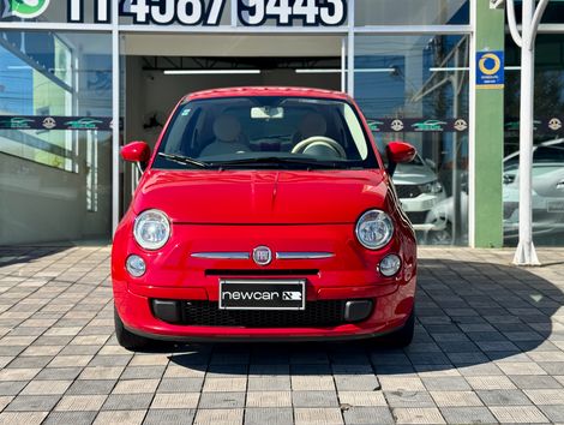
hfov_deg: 39.6
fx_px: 783
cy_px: 212
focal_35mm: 48
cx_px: 282
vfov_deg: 30.3
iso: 64
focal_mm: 6.76
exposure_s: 1/1458
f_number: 1.78
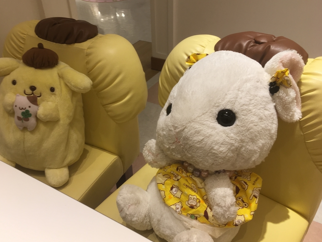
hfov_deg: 53.8
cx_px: 140
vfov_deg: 41.8
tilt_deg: -33.4
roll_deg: +4.5
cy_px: 117
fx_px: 316
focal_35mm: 34
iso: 32
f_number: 2.2
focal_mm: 4.15
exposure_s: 1/60
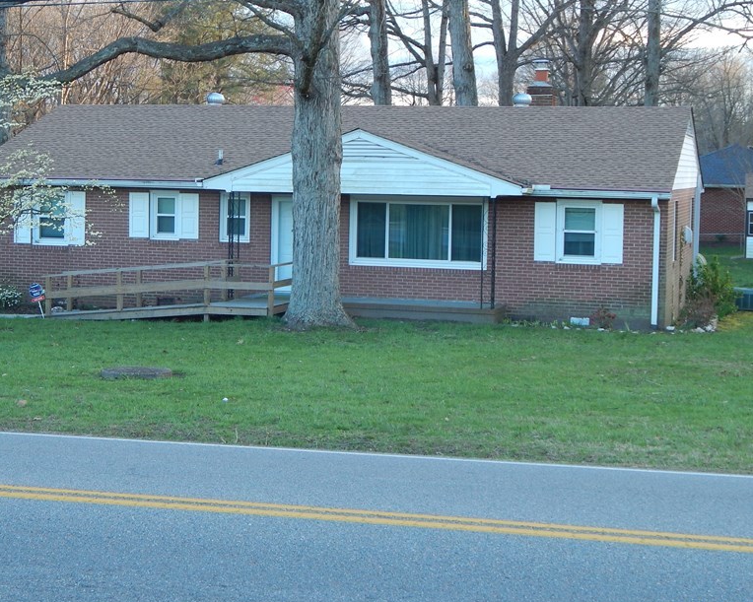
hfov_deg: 26.3
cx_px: 266
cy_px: 250
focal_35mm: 72
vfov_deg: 21.2
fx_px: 1604
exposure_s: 1/50
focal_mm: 9.7
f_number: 3.8
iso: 125
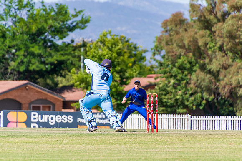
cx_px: 121
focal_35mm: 600
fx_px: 4031
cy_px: 80
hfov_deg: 3.4
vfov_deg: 2.3
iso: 320
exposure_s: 1/1600
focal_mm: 400
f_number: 7.1
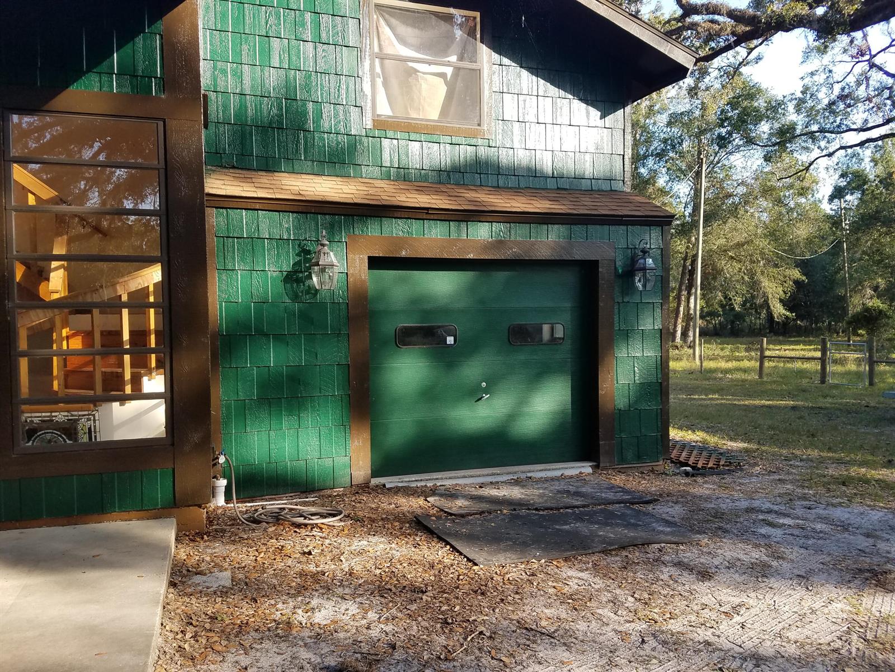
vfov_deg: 53.1
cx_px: 448
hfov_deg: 67.3
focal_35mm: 26
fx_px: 672
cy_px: 336
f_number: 1.7
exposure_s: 1/294
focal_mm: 4.2
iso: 40
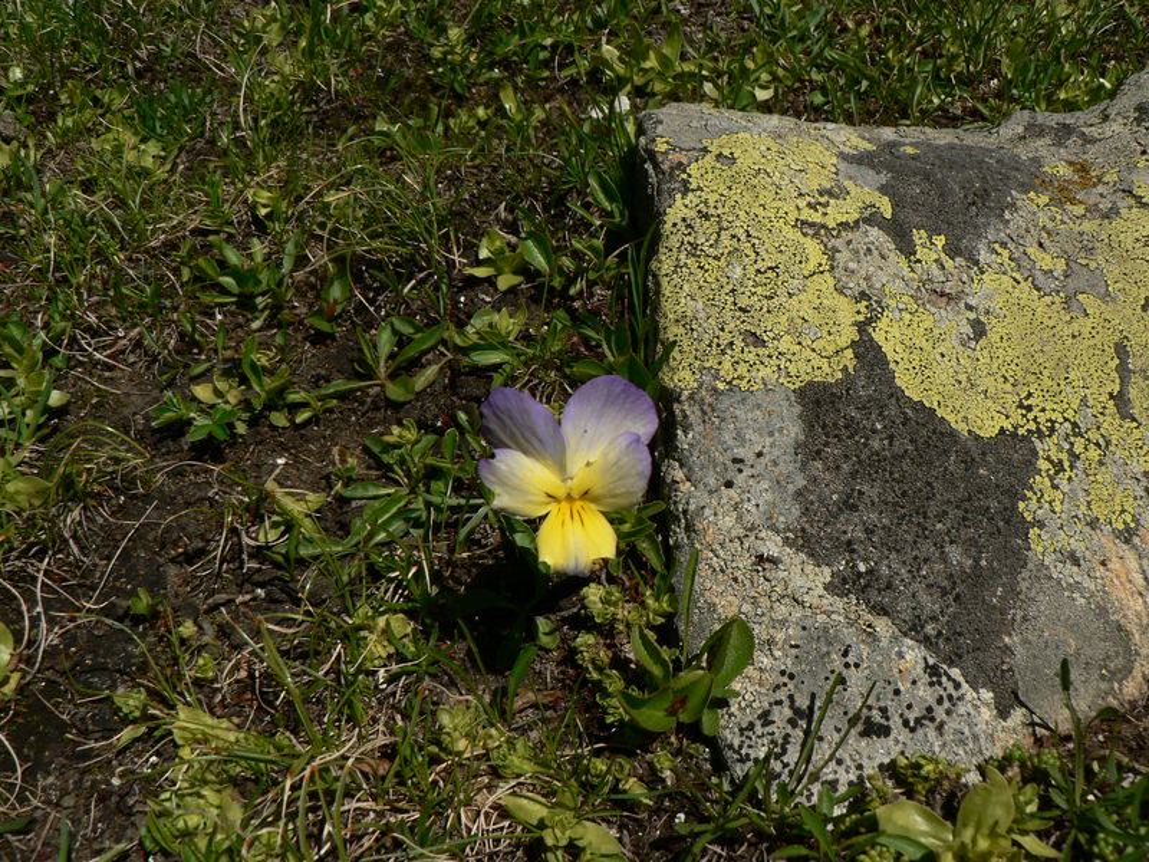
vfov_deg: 39.7
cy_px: 431
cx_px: 574
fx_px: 1195
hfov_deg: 51.4
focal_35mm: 36
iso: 80
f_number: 5.6
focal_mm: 6
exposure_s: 1/640
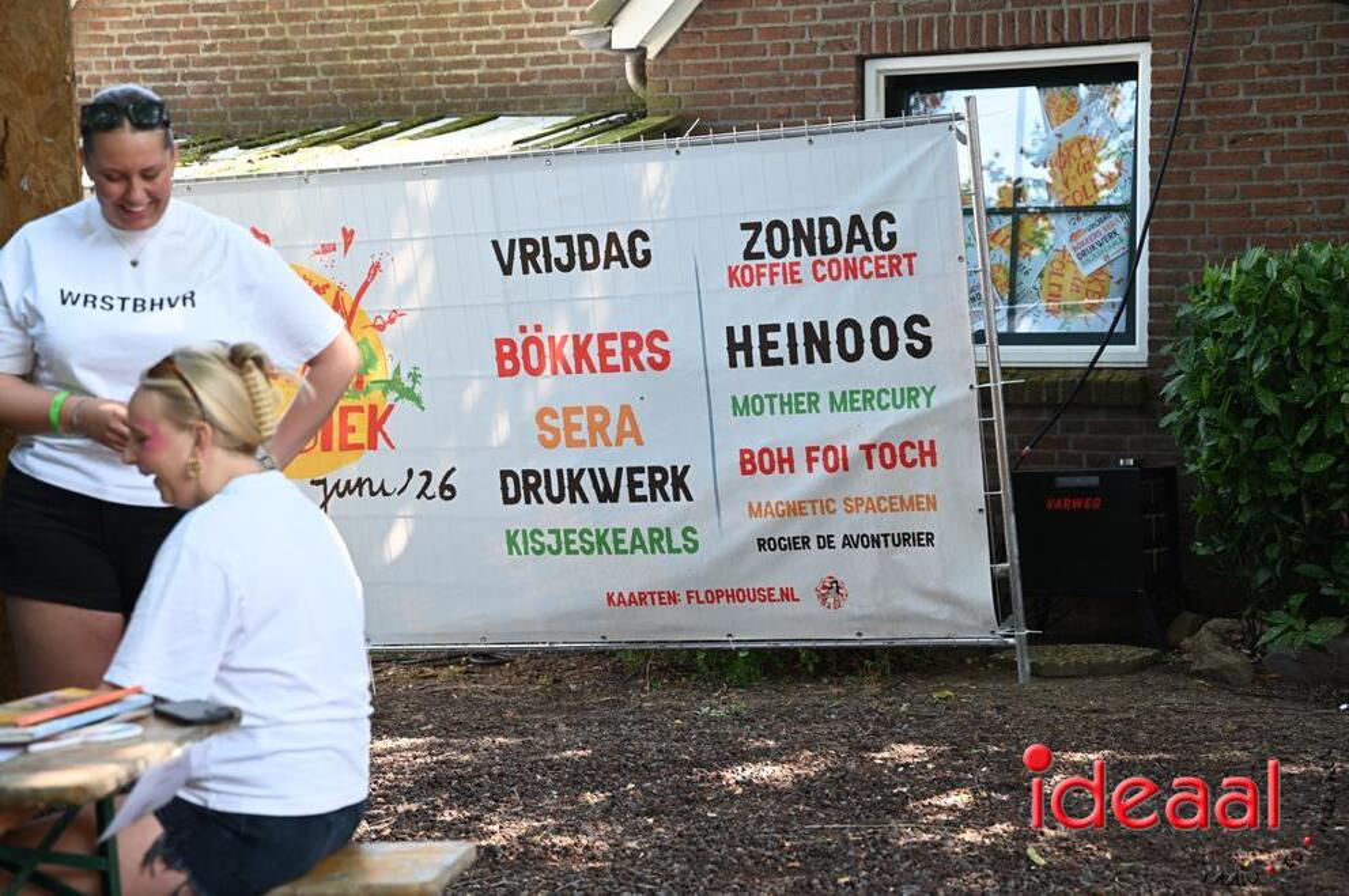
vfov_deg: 20.6
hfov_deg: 30.5
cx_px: 674
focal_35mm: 66
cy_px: 448
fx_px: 2470
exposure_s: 1/250
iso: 400
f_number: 4
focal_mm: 66
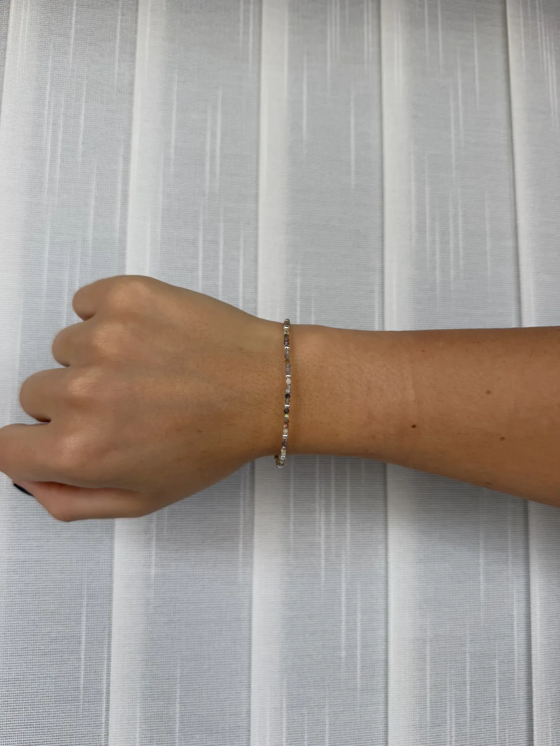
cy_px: 373
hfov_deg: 56.8
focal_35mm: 24
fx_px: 518
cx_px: 280
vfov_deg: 71.6
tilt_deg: +6.4
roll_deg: -0.9
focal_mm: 6.76
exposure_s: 1/189
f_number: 1.78
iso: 64
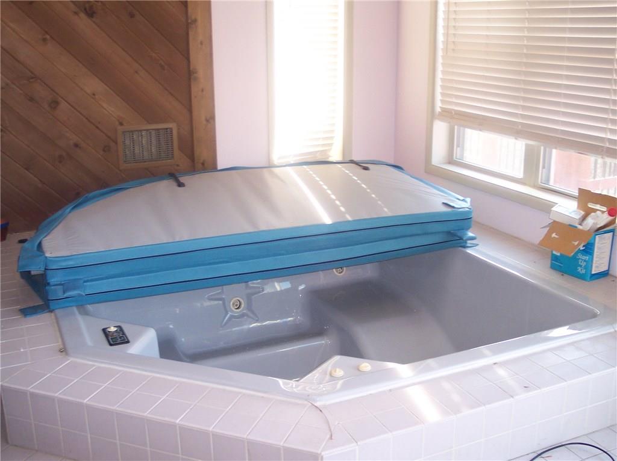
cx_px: 308
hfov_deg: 49.0
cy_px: 230
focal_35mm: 38
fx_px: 677
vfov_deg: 37.7
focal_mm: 8
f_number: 2.8
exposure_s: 1/30
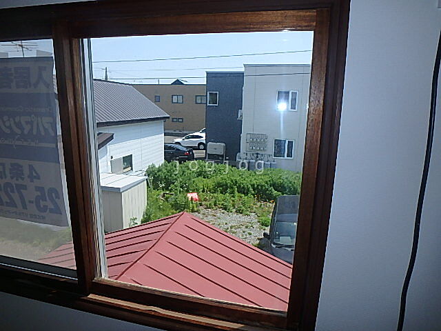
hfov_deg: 79.0
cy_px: 166
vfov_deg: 63.4
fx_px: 268
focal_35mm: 21
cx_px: 220
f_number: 3.5
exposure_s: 1/1000
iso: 125
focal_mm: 3.7
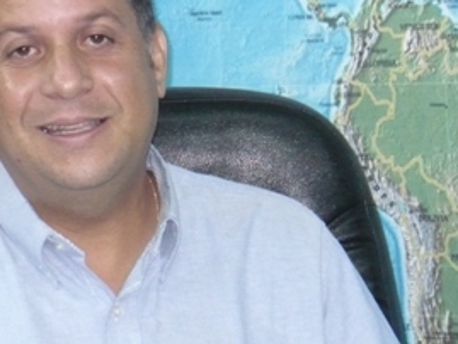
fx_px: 3481
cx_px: 140
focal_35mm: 263
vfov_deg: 5.7
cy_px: 77
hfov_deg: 7.5
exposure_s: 1/30
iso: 640
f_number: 4
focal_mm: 26
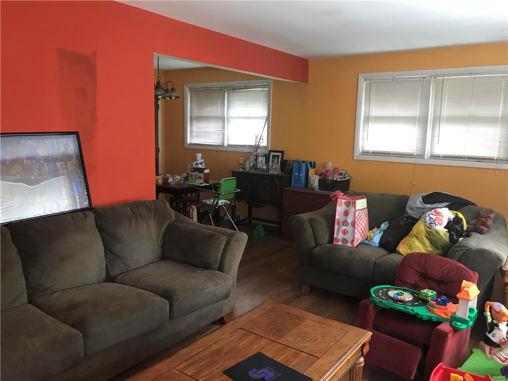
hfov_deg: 63.4
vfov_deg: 49.7
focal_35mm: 28
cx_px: 254
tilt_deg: -9.0
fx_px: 411
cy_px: 190
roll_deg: -2.0
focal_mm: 3.99
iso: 80
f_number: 1.8
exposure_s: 1/15
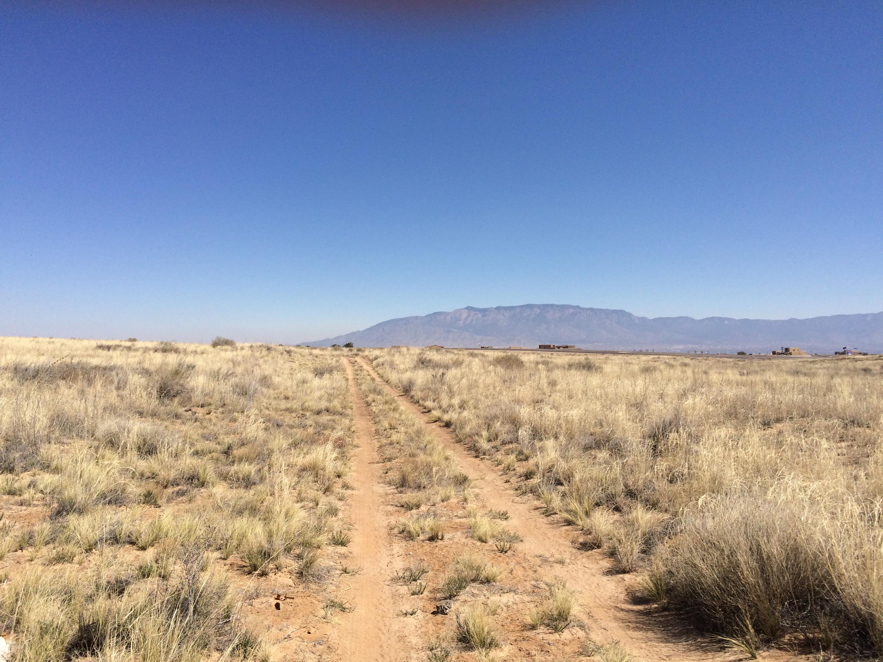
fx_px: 740
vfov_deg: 48.2
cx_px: 442
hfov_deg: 61.7
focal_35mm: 29
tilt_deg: +1.4
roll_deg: -0.1
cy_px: 331
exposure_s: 1/3165
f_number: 2.2
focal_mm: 4.15
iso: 32
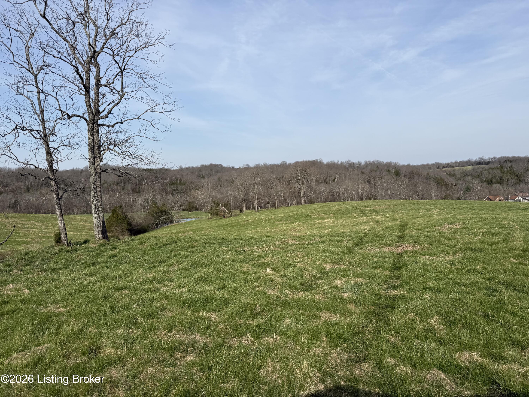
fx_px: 367
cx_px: 264
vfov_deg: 56.8
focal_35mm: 24
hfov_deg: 71.6
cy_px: 198
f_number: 1.78
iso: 80
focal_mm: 6.76
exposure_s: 1/5714
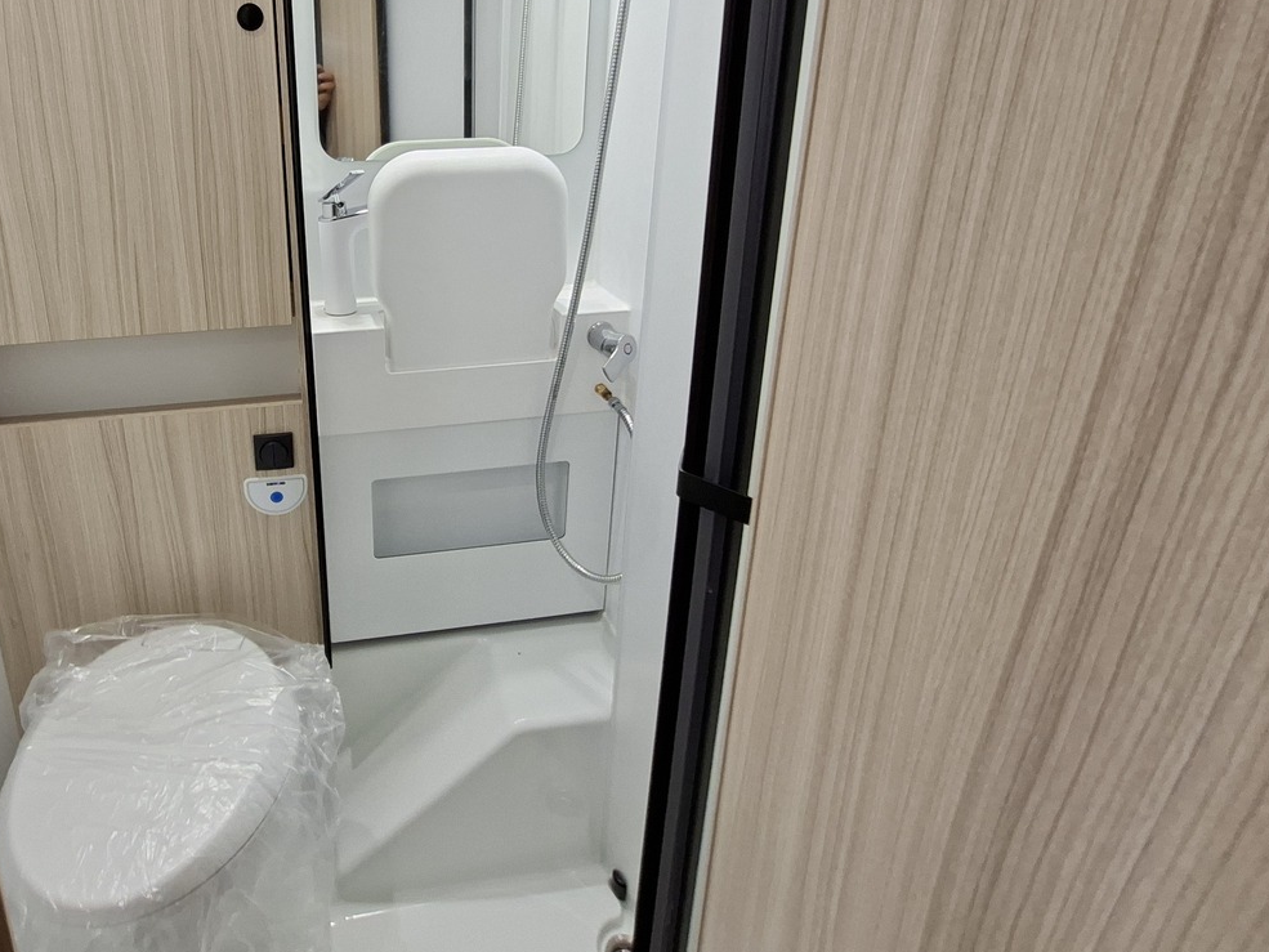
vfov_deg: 66.0
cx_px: 380
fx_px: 697
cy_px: 286
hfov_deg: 80.5
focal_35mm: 19
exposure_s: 1/25
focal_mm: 1.74
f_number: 2.2
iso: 200
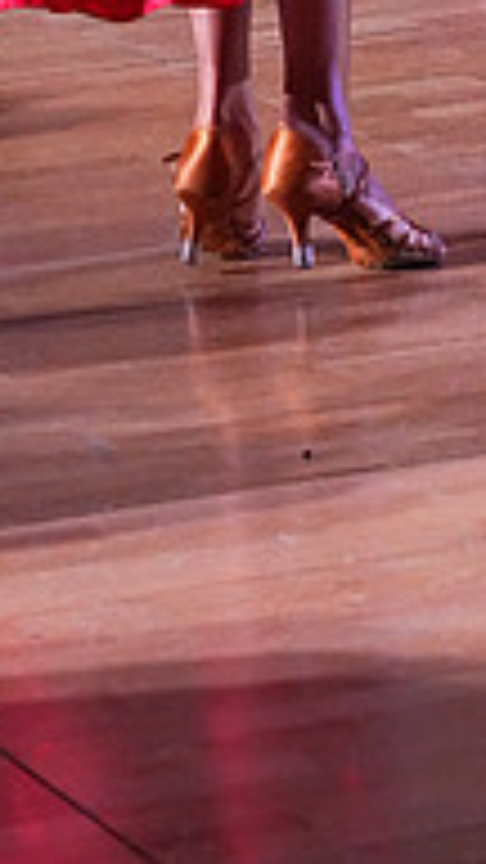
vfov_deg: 8.3
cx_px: 556
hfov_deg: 4.8
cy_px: -436
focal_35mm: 253
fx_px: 5796
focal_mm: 80
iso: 10000
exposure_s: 1/400
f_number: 5
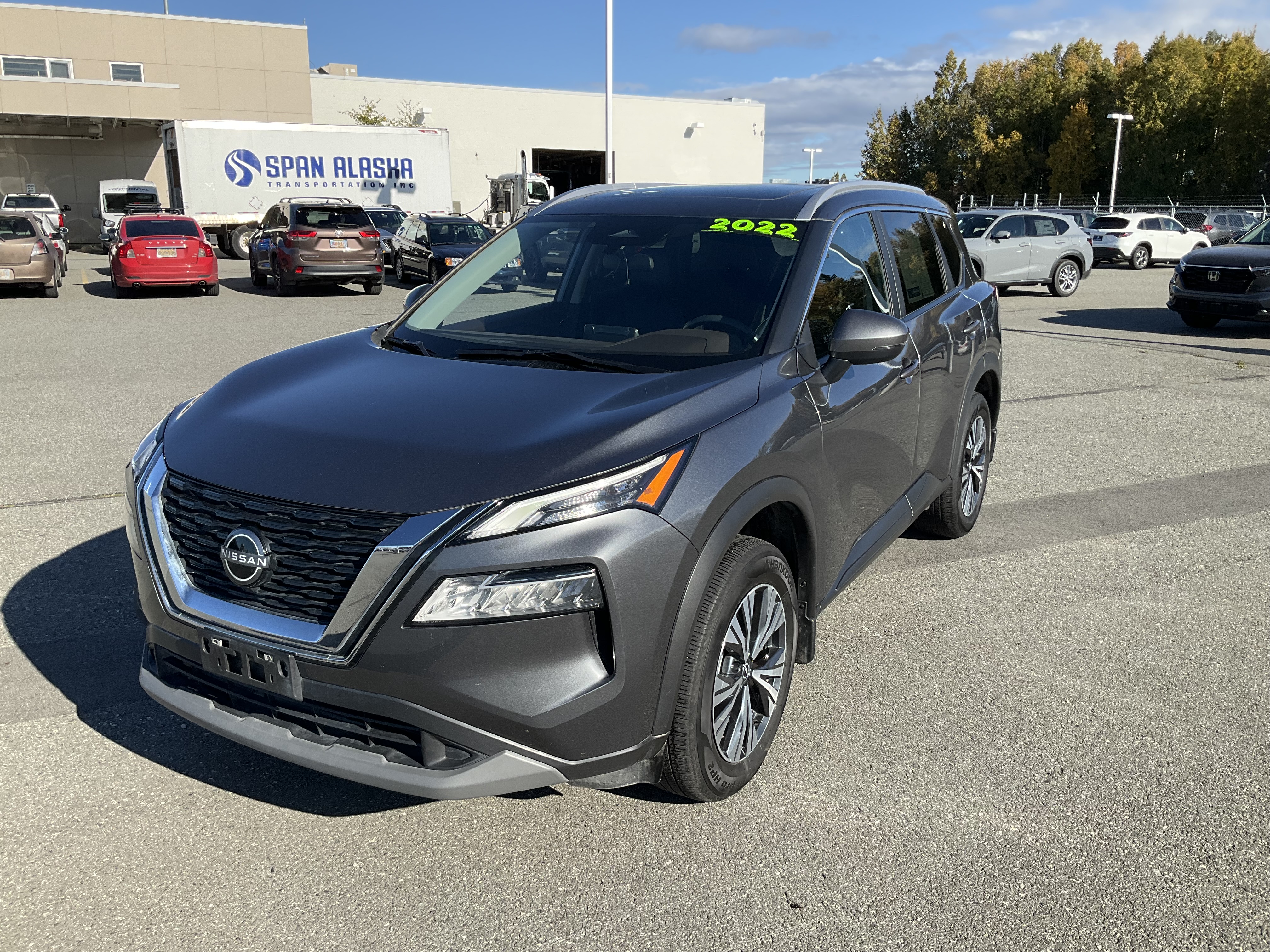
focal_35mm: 29
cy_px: 476
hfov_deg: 61.7
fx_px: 1064
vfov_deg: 48.2
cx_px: 635
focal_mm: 3
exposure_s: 1/1377
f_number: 1.8
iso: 25
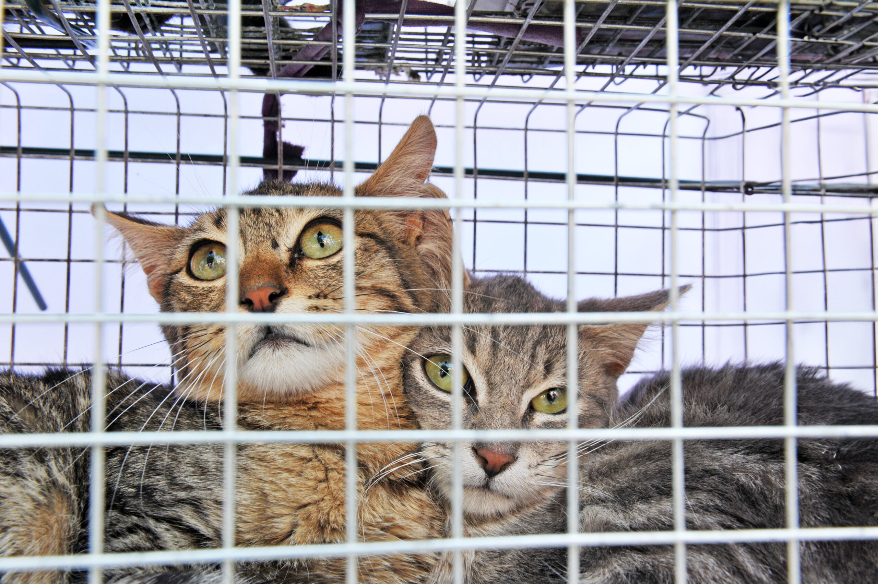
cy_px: 292
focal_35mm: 38
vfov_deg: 35.0
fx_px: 926
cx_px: 439
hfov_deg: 50.7
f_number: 13
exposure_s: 1/125
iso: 1250
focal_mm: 38
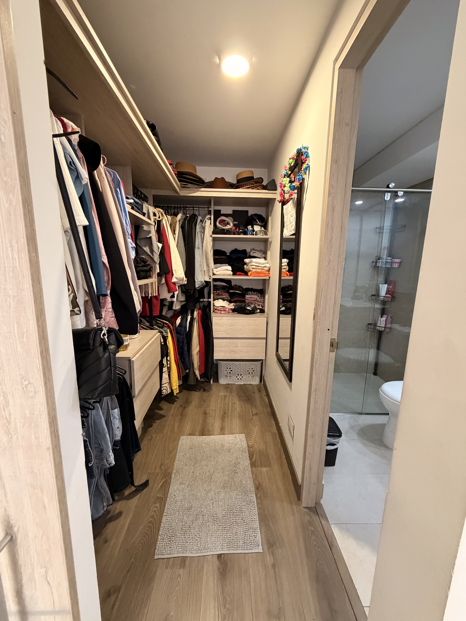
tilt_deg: -10.2
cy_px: 310
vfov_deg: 102.1
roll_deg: -0.8
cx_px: 233
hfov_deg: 85.7
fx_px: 251
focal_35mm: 14
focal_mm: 2.22
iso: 640
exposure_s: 1/60
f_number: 2.2
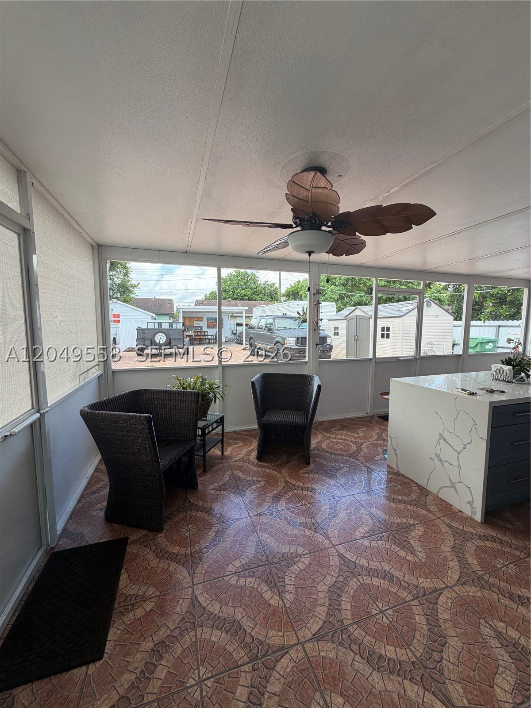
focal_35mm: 14
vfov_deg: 102.1
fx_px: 286
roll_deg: -0.7
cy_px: 354
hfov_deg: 85.7
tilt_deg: -5.3
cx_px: 266
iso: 50
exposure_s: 1/121
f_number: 2.2
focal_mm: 2.22
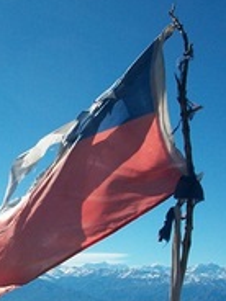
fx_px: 644
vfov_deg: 26.1
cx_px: 33
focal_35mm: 74
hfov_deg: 19.6
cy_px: 211
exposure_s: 1/640
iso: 80
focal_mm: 5.7
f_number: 5.5
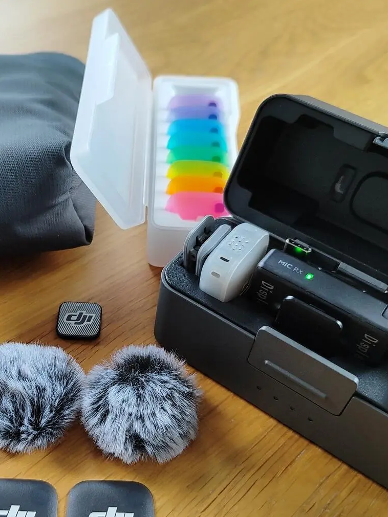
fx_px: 568
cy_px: 306
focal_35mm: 38
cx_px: 101
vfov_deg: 48.7
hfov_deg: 36.9
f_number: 1.89
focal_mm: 5.89
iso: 191
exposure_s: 1/50
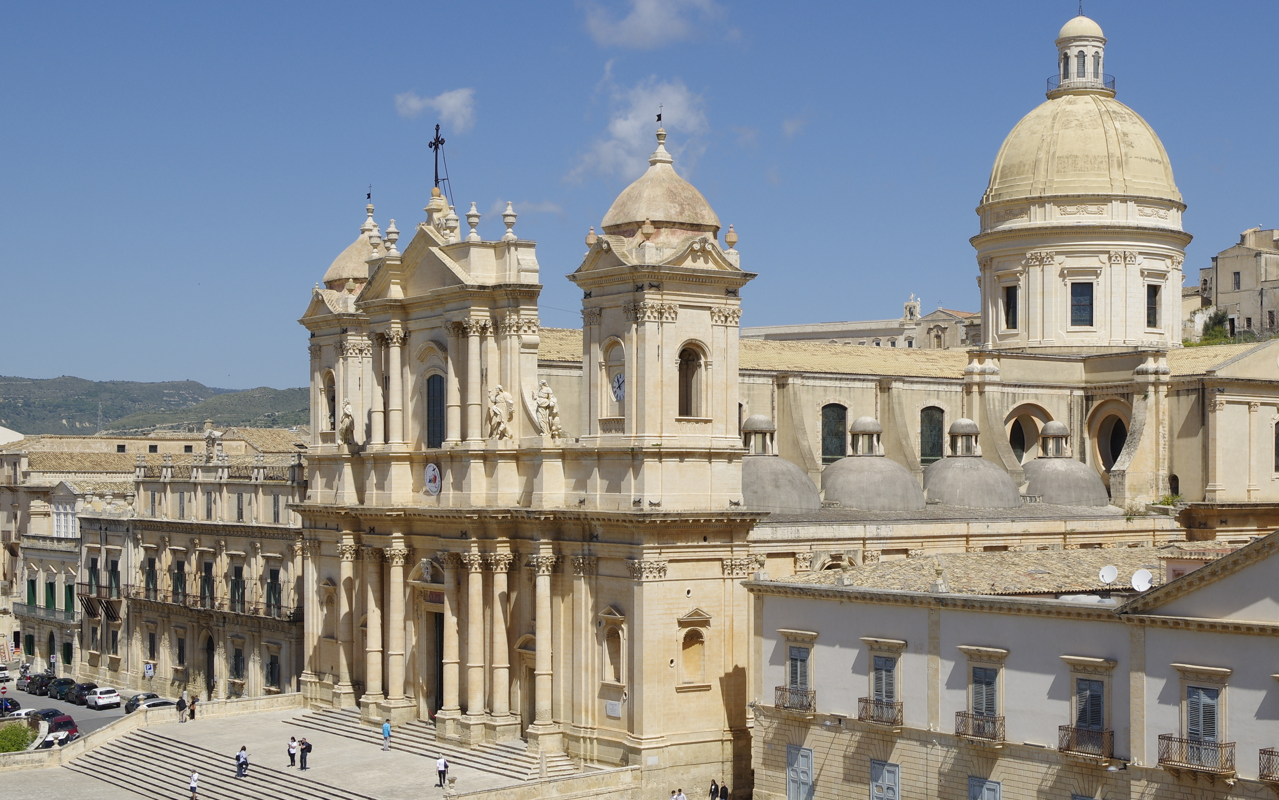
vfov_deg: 22.7
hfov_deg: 35.5
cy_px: 368
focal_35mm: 57
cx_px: 791
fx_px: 1987
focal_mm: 28
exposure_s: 1/250
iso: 100
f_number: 10
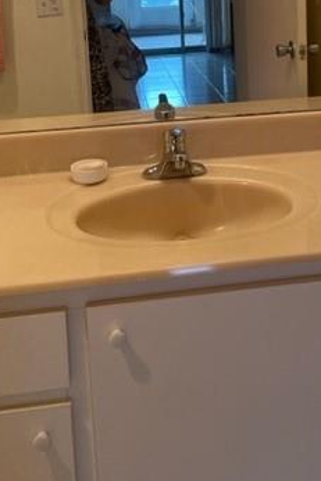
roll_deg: +3.2
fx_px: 668
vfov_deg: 36.9
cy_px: 40
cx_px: 203
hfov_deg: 26.9
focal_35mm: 50
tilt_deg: -8.2
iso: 50
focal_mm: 4.2
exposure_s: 1/120
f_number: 1.6
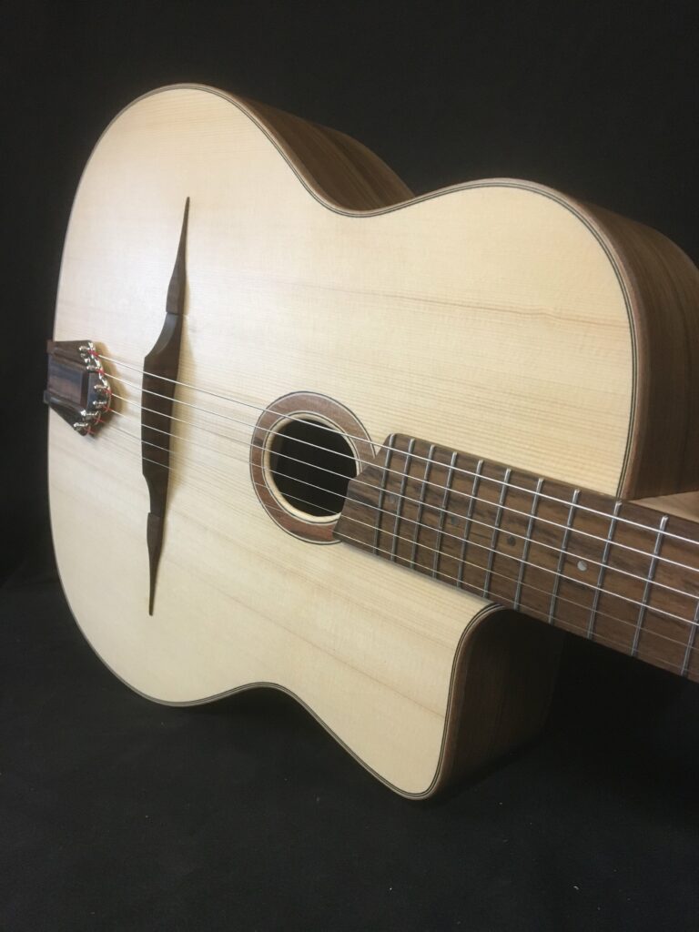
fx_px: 781
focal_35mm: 29
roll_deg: +0.2
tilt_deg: -3.5
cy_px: 466
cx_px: 350
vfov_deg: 61.7
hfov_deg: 48.2
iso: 200
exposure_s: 1/33
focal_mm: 4.15
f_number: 2.2
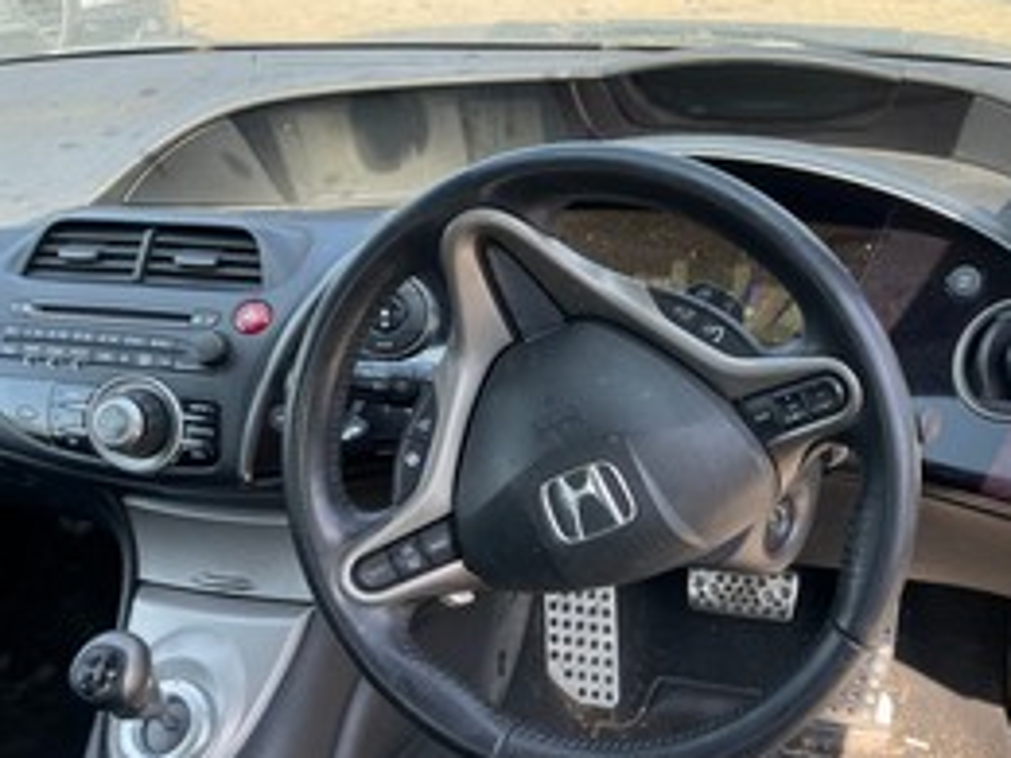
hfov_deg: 51.6
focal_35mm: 35
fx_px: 1022
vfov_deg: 40.4
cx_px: 677
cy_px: 470
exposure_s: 1/263
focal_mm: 4.2
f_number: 1.6
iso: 32
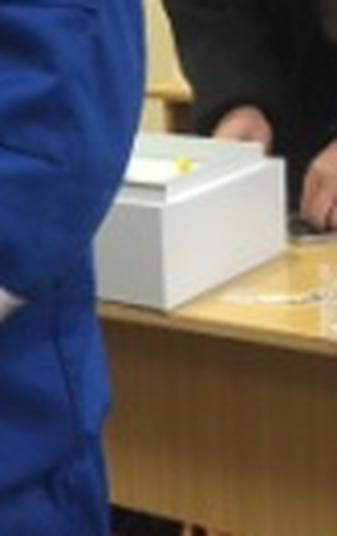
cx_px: -191
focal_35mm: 104
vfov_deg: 19.7
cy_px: 77
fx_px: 1522
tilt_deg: -9.1
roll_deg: +3.9
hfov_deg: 12.0
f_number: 2.2
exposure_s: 1/33
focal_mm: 4.15
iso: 100
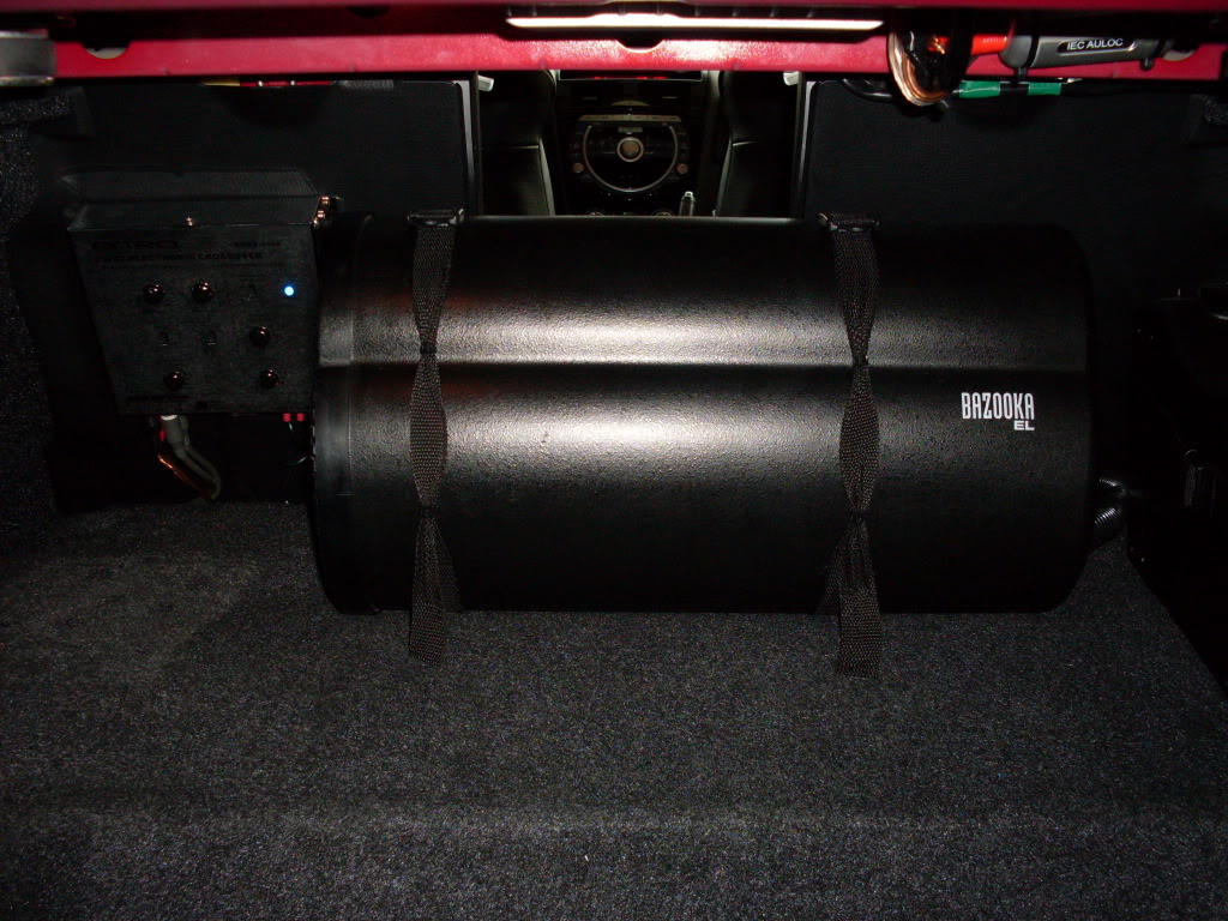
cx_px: 614
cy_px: 460
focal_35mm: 38
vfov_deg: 37.7
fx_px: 1348
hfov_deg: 49.0
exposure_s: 1/45
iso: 100
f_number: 2.8
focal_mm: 6.3
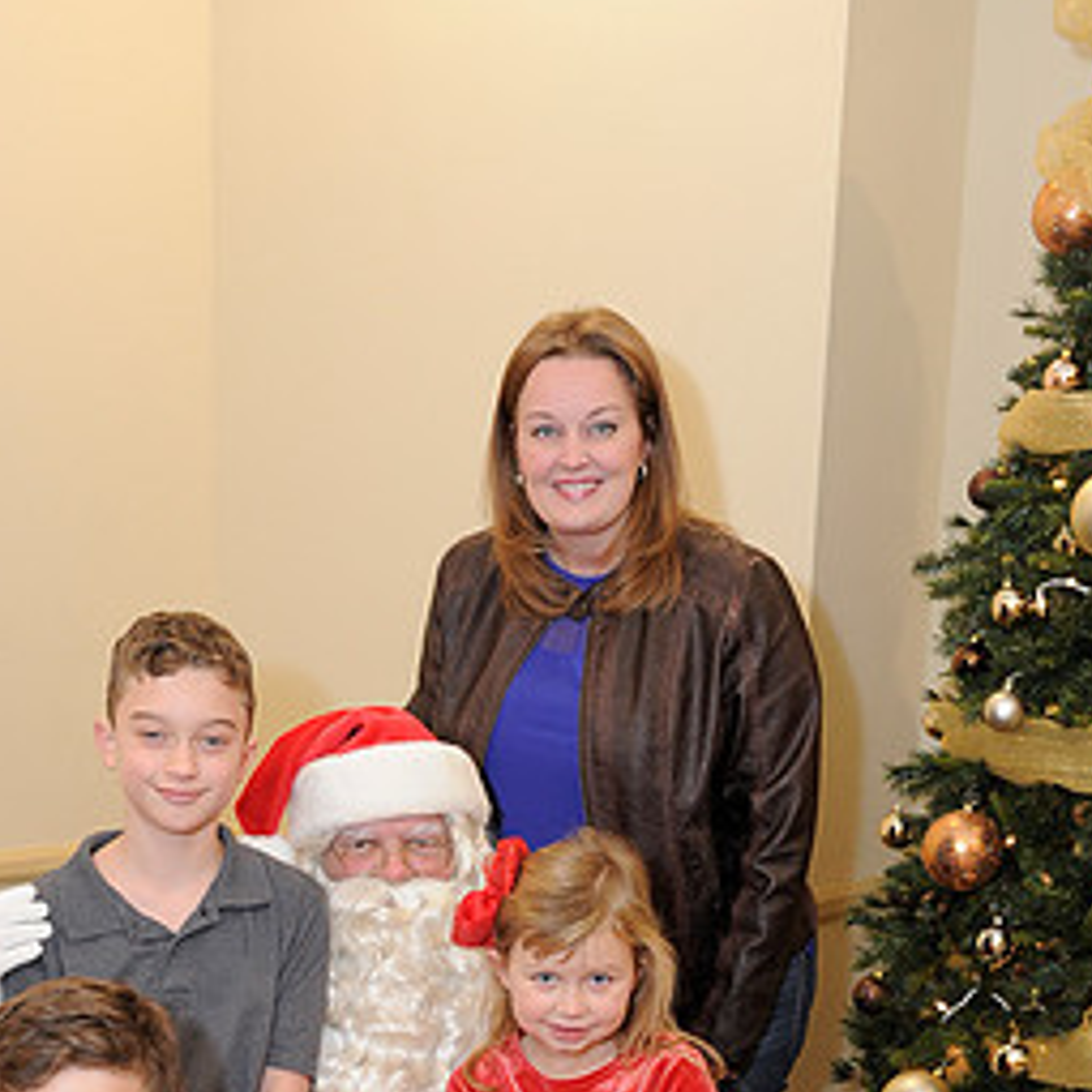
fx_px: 2141
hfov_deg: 28.6
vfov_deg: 26.7
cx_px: 510
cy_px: 1152
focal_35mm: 60
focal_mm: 31
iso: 1600
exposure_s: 1/100
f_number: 4
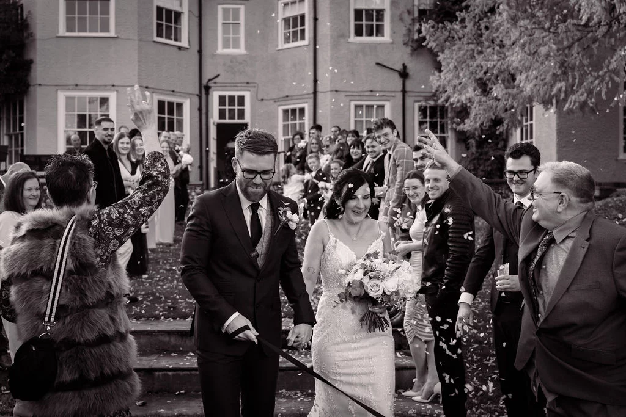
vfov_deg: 31.9
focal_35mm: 42
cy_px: 201
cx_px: 281
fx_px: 730
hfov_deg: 46.3
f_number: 2.8
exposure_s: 1/200
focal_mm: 28
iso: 100
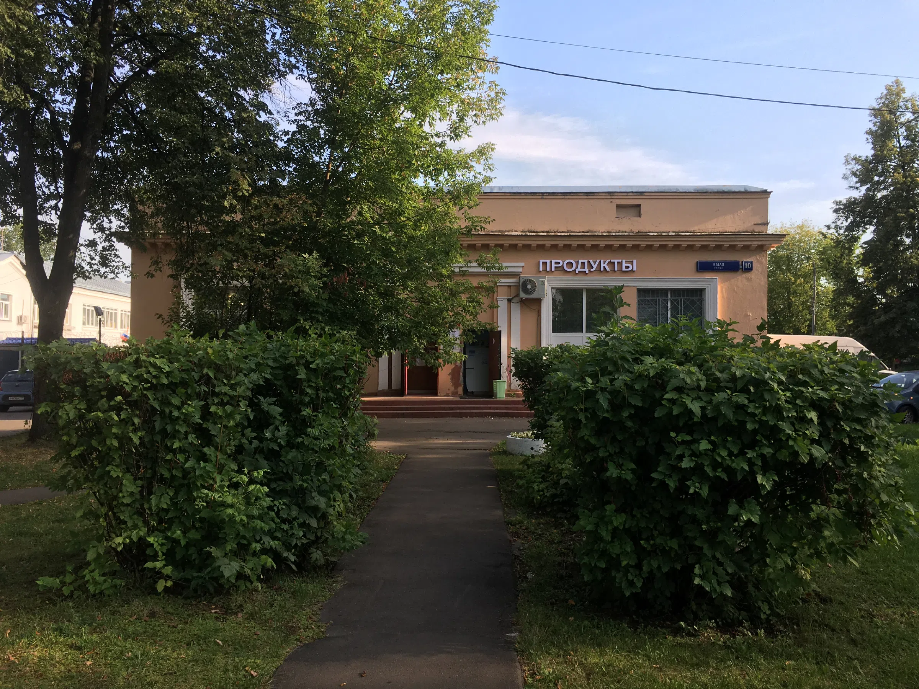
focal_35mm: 29
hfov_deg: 61.7
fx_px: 770
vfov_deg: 48.2
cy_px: 344
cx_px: 460
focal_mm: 4.15
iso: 25
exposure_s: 1/519
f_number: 2.2
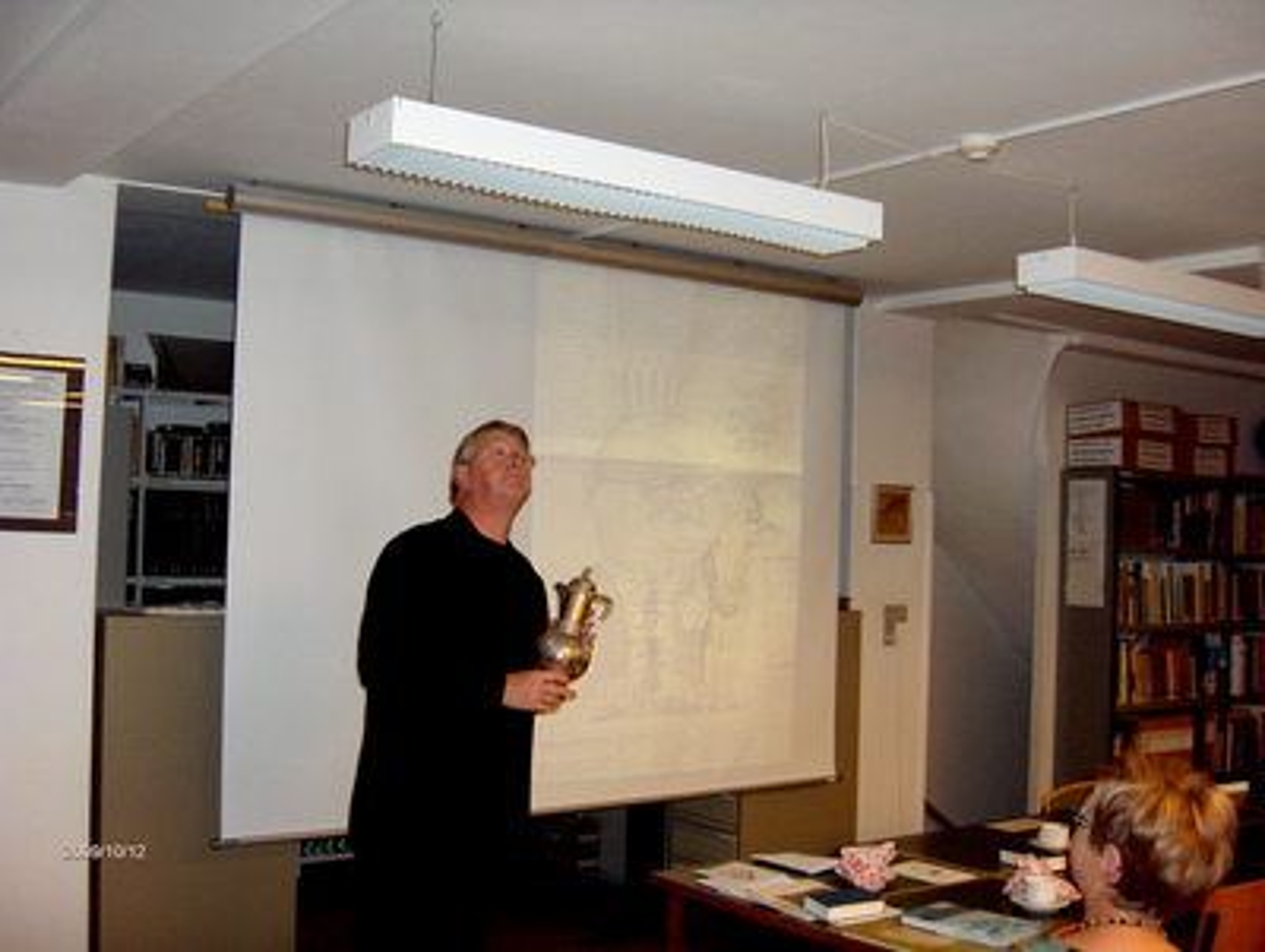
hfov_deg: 47.8
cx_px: 632
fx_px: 1427
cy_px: 476
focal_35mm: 39
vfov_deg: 36.9
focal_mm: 8
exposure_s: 1/60
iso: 100
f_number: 2.8
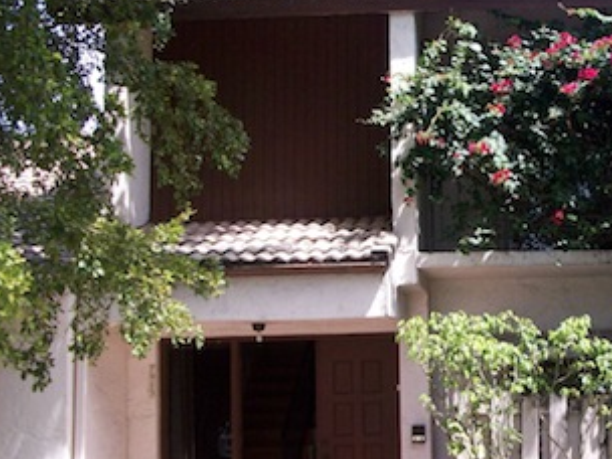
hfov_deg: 27.7
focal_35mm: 67
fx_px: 1185
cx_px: 570
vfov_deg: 21.9
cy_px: 236
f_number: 2.8
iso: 64
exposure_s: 1/243
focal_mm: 5.7
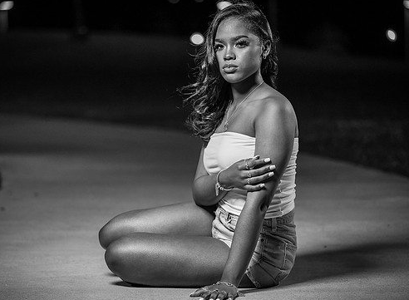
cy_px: 161
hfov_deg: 15.0
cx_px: 172
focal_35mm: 132
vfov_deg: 11.1
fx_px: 1548
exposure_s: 1/800
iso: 400
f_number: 2.8
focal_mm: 105
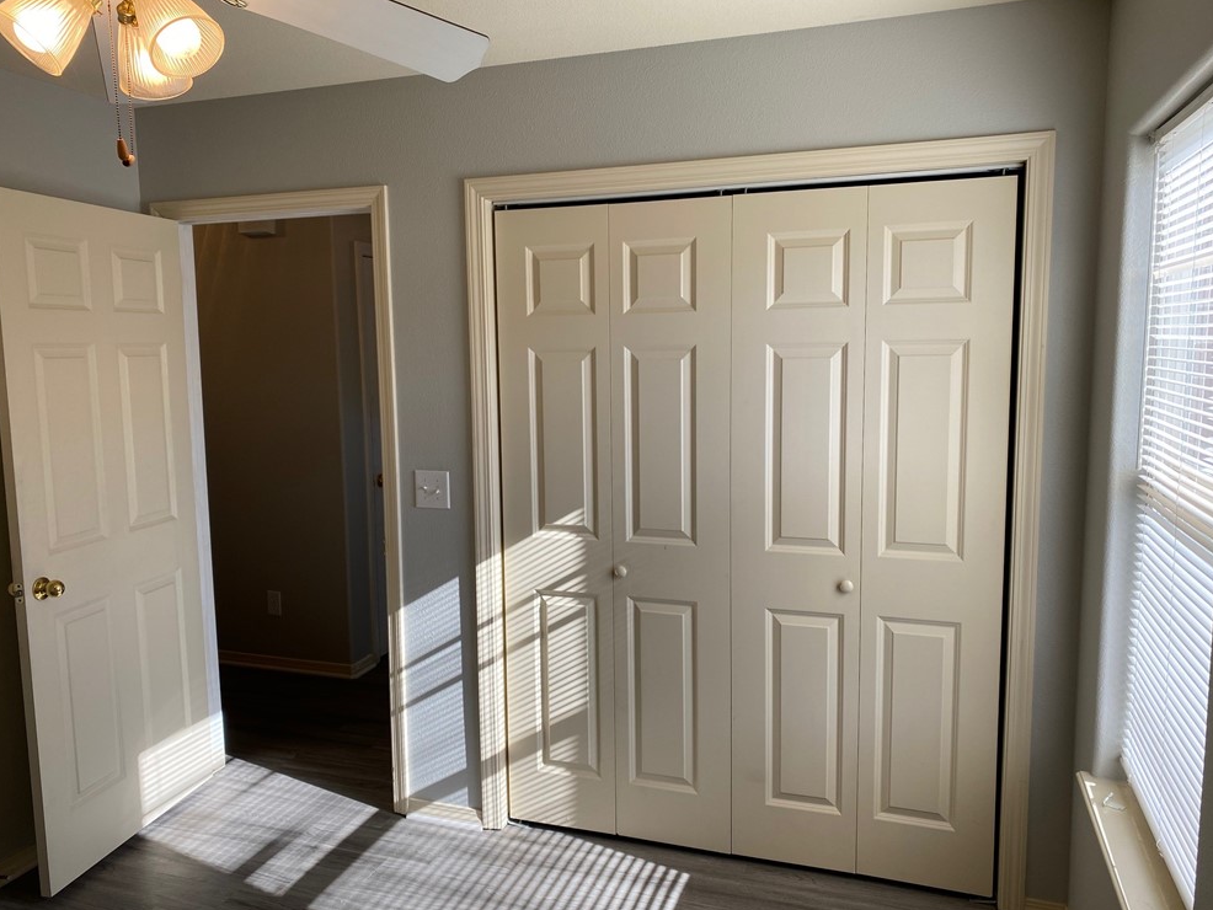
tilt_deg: -6.9
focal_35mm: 27
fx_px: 946
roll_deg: +0.7
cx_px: 595
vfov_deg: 51.4
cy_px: 462
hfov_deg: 65.3
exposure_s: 1/323
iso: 32
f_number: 1.8
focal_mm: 4.25
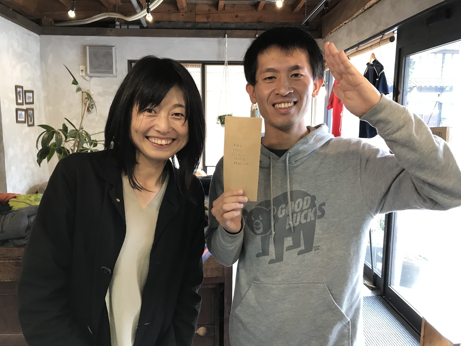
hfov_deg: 63.4
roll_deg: -0.1
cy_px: 173
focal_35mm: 28
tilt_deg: -7.4
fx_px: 373
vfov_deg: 49.7
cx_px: 230
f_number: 1.8
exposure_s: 1/30
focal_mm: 3.99
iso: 40
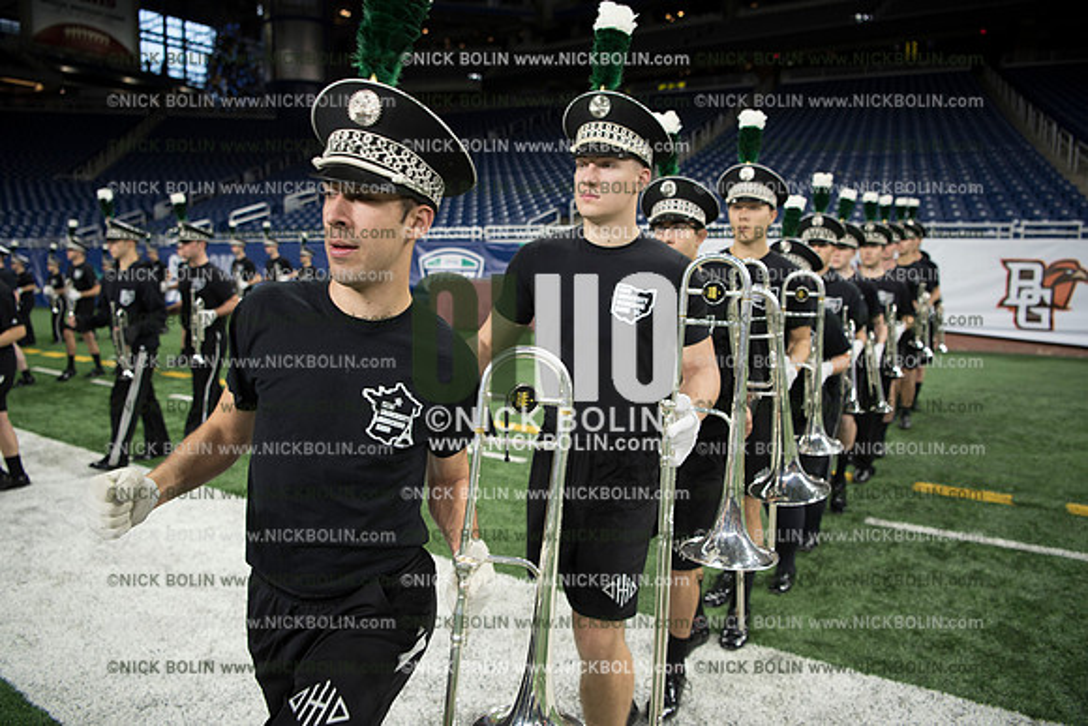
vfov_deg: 53.2
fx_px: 725
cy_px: 363
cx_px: 544
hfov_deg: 73.7
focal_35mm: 24
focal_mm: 24
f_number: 3.2
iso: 800
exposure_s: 1/500
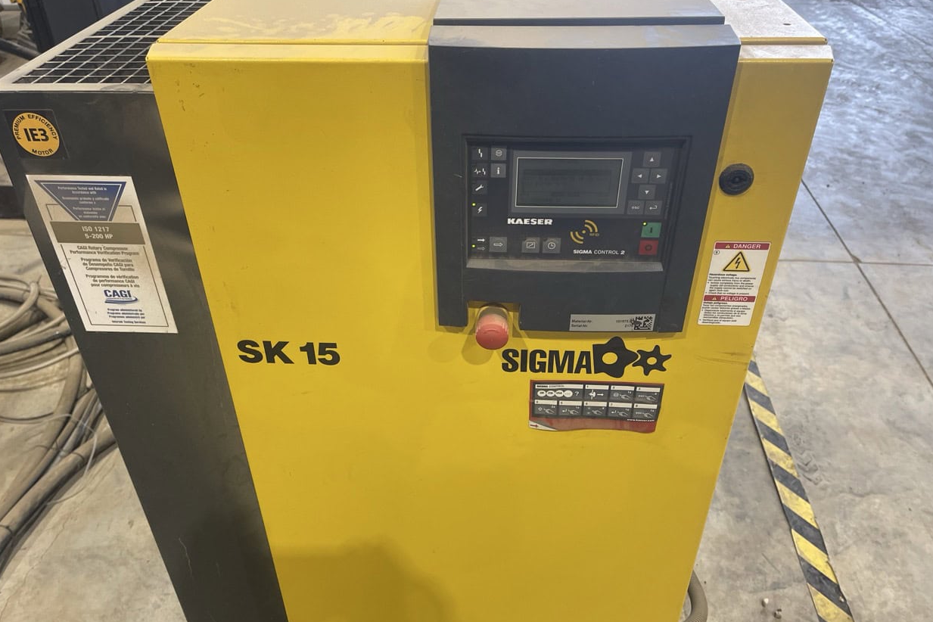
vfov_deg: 47.9
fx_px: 700
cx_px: 453
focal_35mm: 27
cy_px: 329
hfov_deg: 67.4
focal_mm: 5.1
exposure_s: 1/107
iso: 125
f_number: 1.6
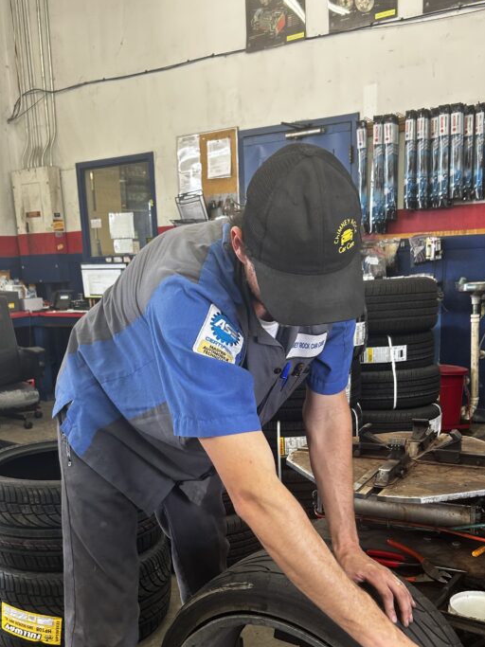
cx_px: 196
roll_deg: +2.1
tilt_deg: -14.5
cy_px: 436
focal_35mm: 39
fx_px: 729
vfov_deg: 47.0
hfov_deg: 36.7
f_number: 1.5
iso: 80
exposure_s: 1/60
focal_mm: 5.7
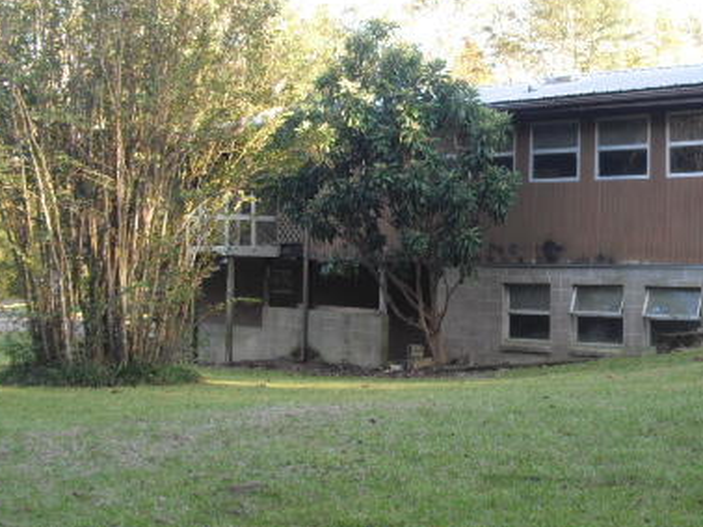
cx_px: 567
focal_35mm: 61
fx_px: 1238
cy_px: 242
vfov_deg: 24.0
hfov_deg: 30.9
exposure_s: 1/60
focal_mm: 6.3
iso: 100
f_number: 3.1
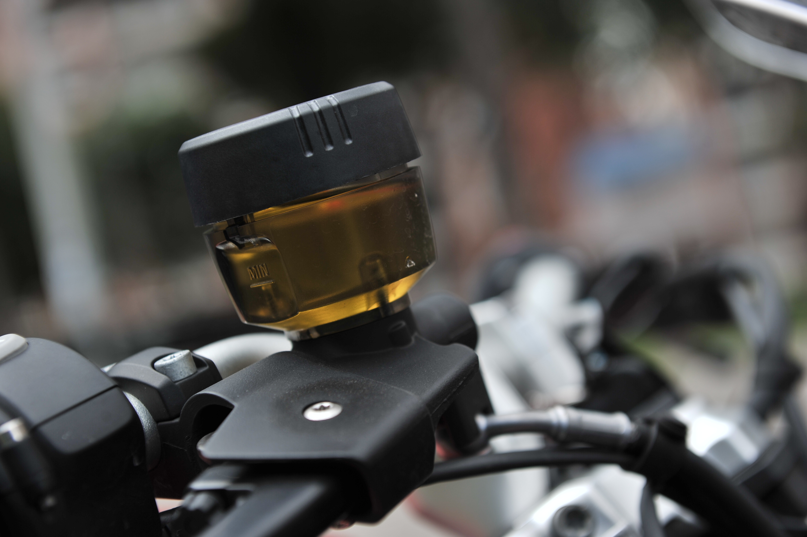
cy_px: 268
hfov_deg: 28.9
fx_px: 1568
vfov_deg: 19.4
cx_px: 404
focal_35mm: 70
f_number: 4.5
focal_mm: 70
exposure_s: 1/640
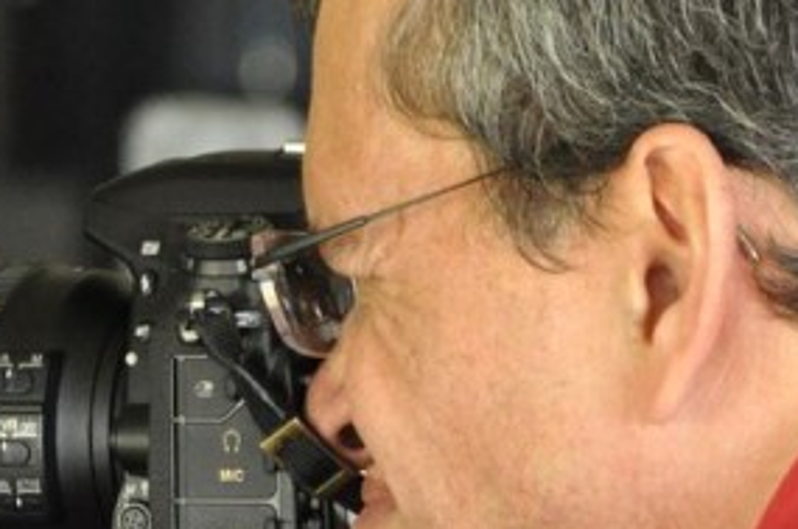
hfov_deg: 2.6
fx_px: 17278
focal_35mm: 781
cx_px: 543
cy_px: 414
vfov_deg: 1.8
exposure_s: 1/40
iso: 1600
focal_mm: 145
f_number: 5.6
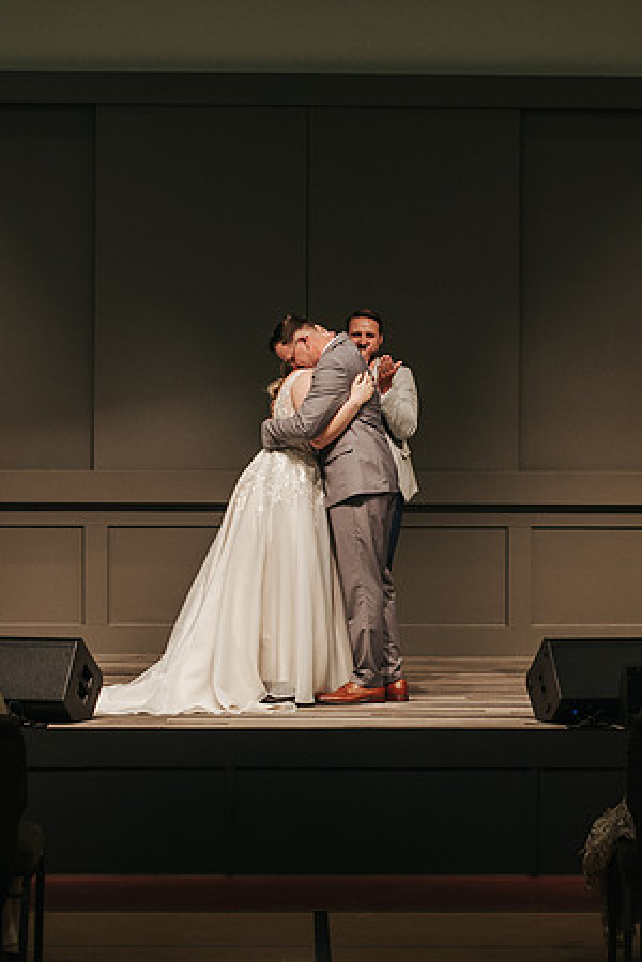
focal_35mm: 127
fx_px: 3392
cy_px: 537
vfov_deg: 16.2
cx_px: 403
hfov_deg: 10.8
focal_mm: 50
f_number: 3.2
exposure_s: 1/200
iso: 1000
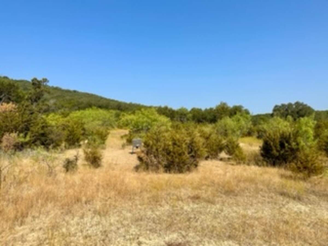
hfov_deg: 71.6
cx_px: 164
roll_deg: +1.7
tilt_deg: +4.1
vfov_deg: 56.8
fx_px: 227
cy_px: 123
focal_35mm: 24
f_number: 1.78
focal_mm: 6.86
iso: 80
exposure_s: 1/5000
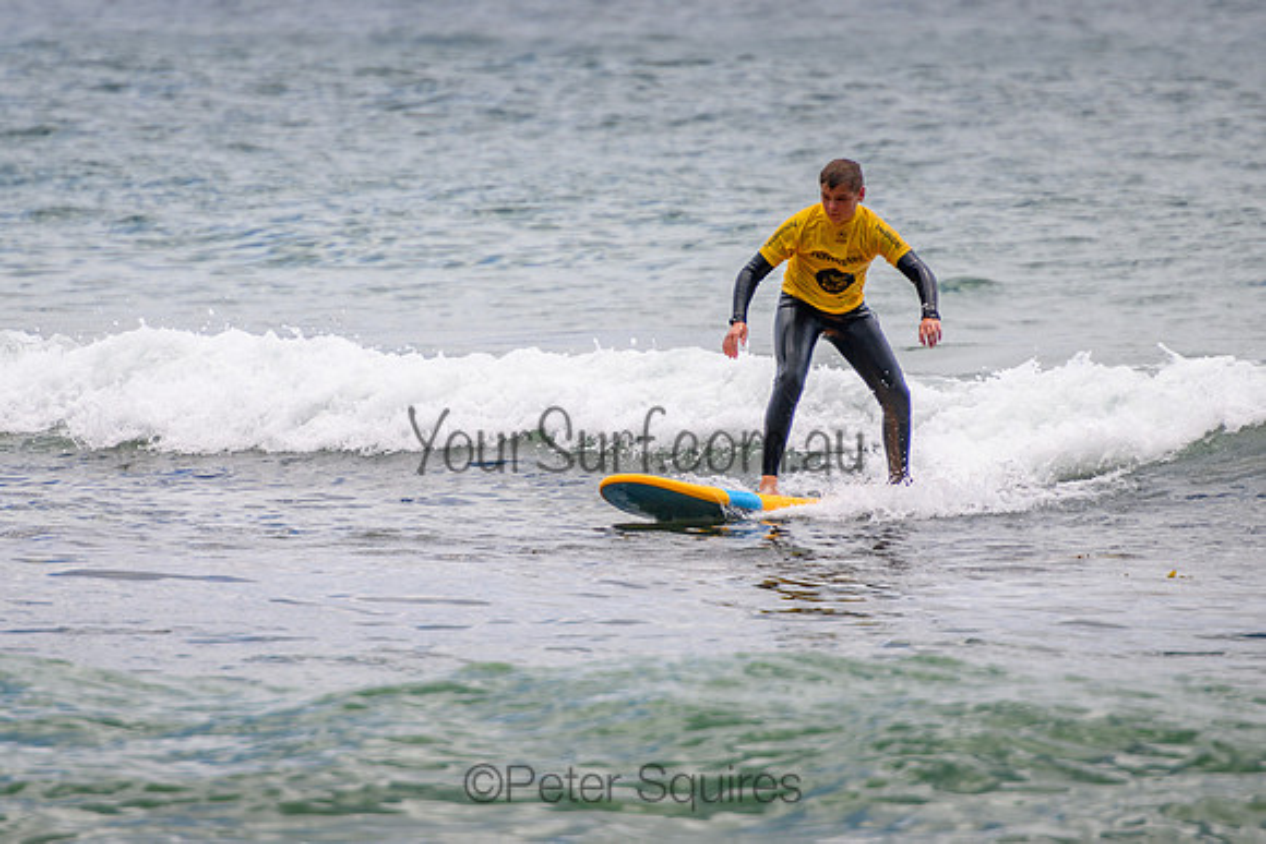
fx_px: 19341
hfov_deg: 3.7
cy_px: 394
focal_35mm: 550
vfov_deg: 2.5
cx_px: 534
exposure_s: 1/2000
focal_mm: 400
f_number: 5.6
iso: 200
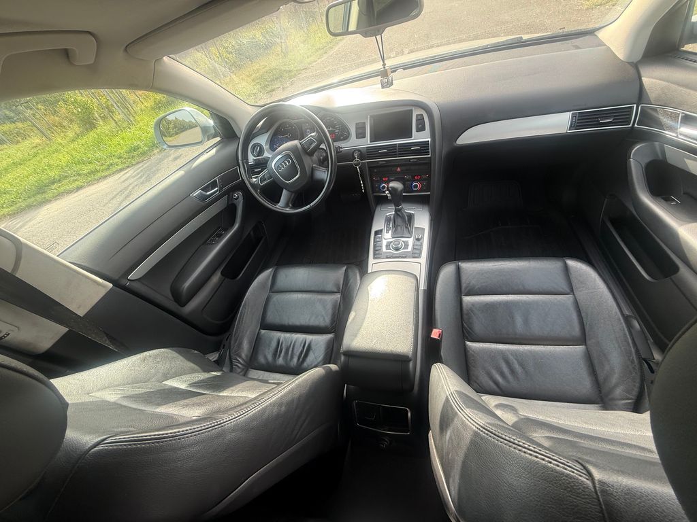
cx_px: 348
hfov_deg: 102.1
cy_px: 261
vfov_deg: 85.7
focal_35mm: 14
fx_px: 282
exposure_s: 1/99
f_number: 2.2
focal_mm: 2.22
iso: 64
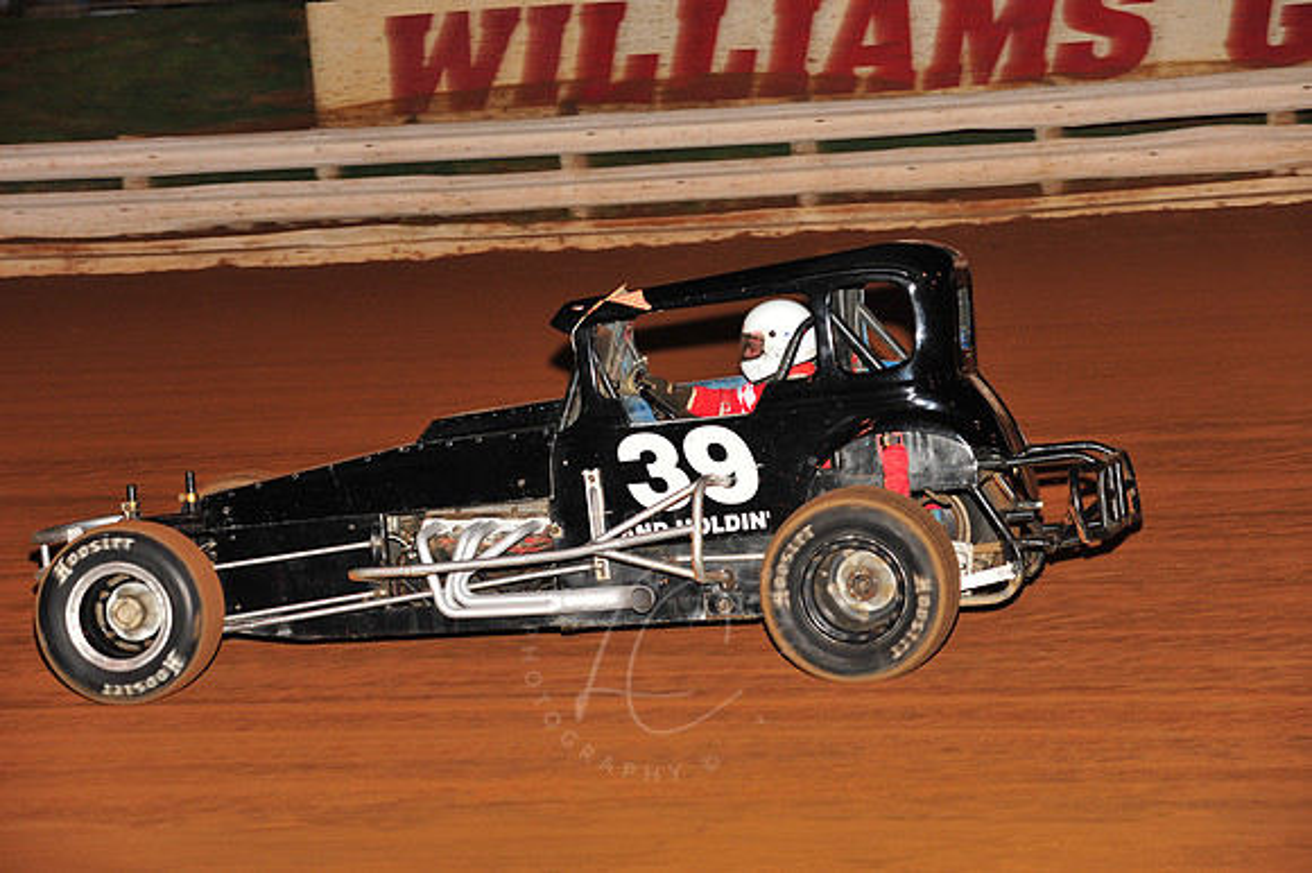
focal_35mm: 120
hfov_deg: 17.1
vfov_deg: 11.4
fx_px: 4371
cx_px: 656
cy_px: 436
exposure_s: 1/250
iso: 800
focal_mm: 120
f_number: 6.3
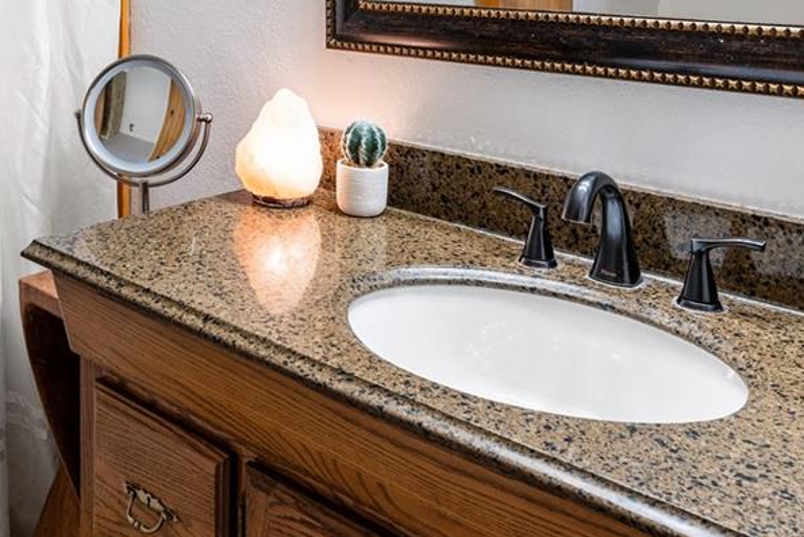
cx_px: 182
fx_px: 961
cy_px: -38
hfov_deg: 43.7
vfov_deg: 28.6
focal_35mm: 43
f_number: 7.1
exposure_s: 1/3
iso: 100
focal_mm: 16
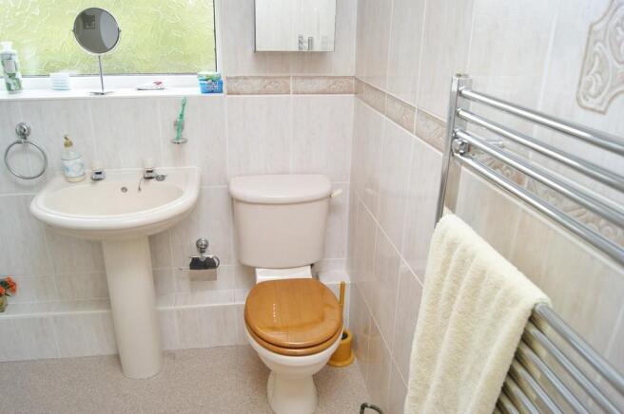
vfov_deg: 47.8
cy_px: 207
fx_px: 468
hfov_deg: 67.4
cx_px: 312
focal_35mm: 27
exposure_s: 1/60
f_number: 5.6
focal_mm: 18
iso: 400
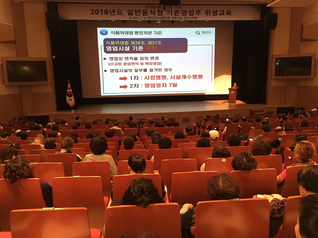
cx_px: 159
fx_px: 266
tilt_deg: -11.6
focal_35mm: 29
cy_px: 119
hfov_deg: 61.7
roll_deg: +0.9
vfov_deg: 48.2
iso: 200
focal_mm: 4.15
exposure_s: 1/20
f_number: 2.2
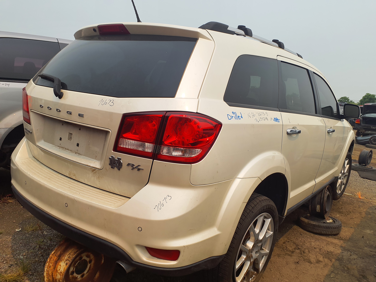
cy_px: 141
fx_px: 293
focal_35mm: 27
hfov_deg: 65.3
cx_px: 188
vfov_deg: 51.4
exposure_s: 1/2424
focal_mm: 3.58
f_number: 1.9
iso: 40
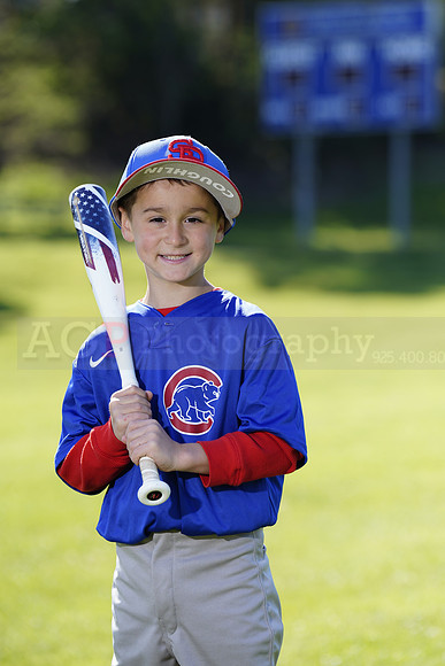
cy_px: 333
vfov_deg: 10.4
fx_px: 3650
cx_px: 222
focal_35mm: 197
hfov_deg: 7.0
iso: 100
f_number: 5
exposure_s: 1/250
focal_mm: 197
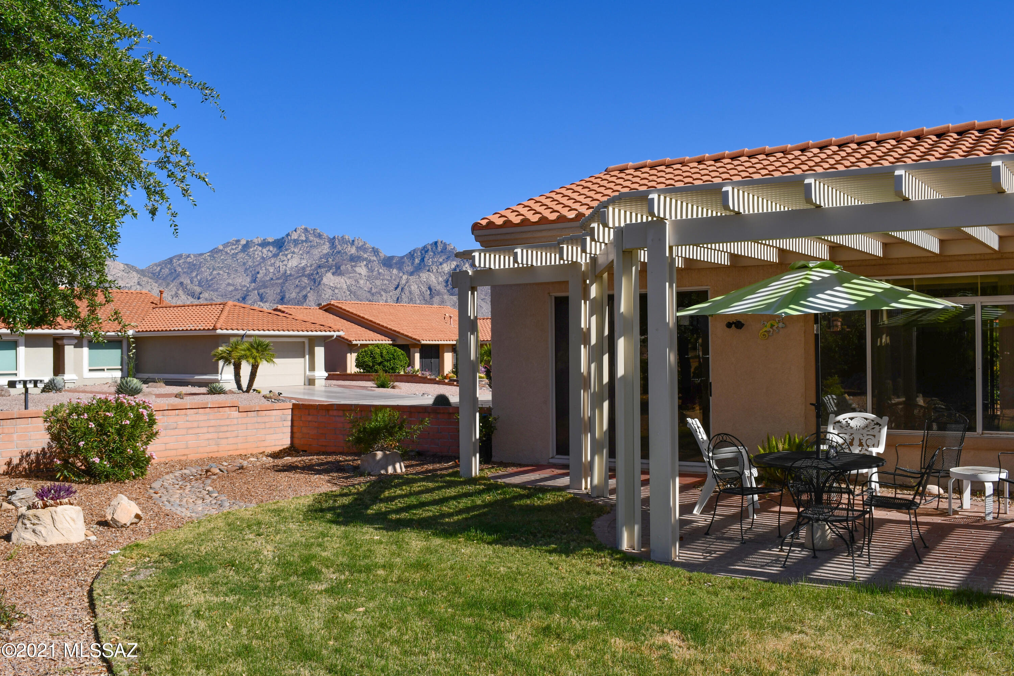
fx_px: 929
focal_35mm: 33
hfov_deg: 57.2
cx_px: 507
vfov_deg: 40.0
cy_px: 338
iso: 100
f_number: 11
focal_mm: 22
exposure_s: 1/250
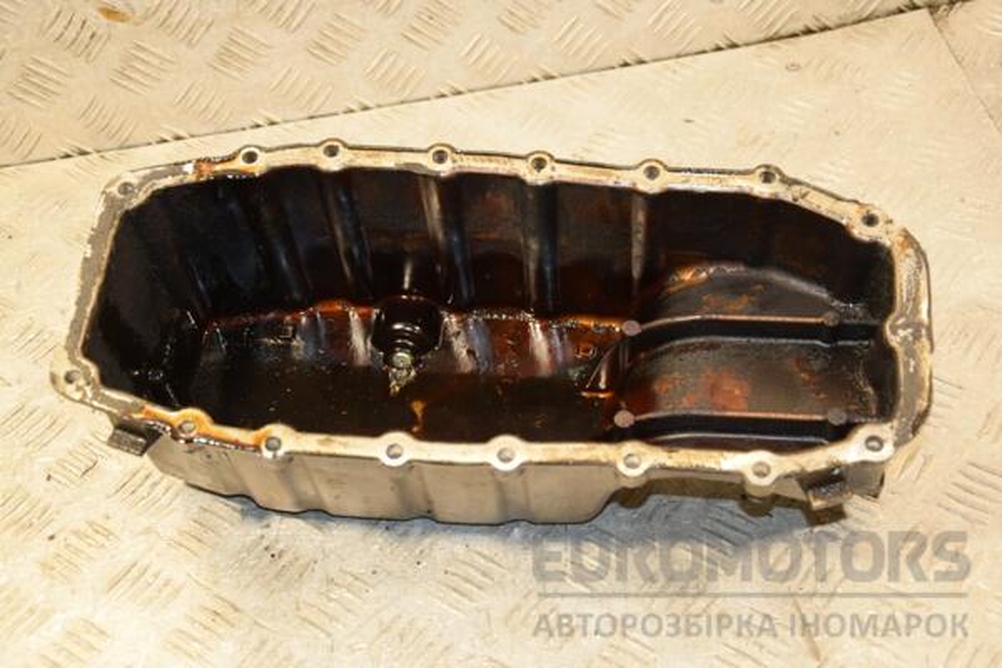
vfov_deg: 25.8
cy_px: 334
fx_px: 1461
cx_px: 501
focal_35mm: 52
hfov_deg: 37.9
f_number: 5
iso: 800
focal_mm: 35
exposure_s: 1/100
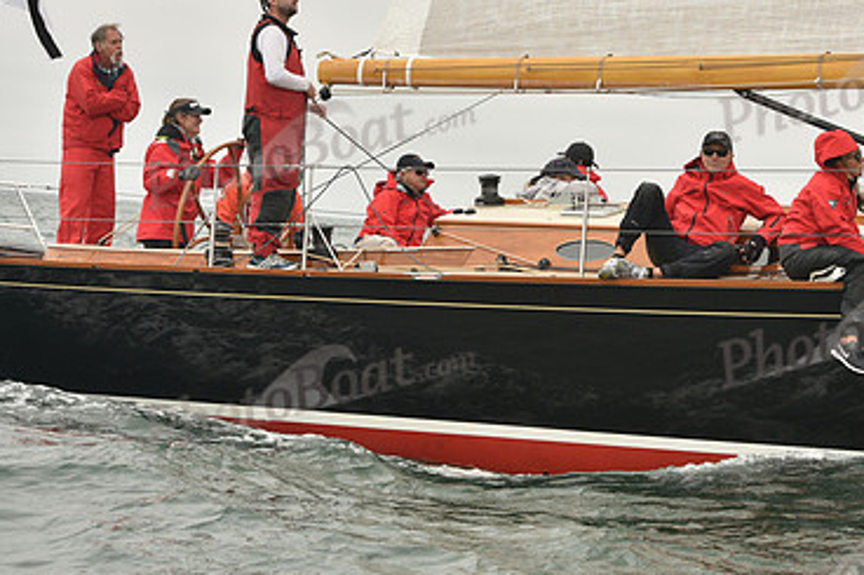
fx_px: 3214
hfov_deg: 15.3
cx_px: 599
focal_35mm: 134
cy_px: 238
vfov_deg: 10.2
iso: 320
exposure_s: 1/800
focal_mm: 85
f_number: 8
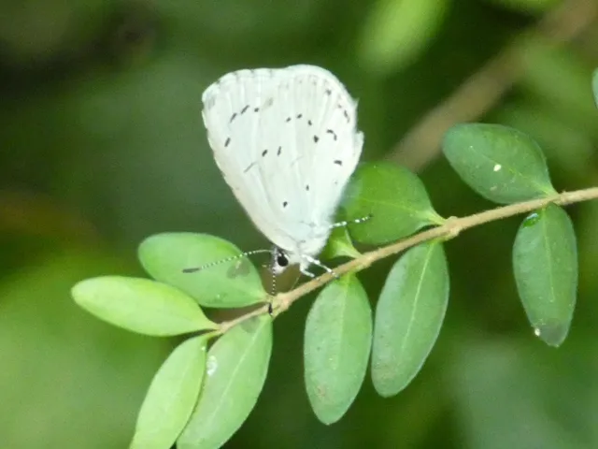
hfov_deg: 3.2
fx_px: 10745
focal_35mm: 622
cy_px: 224
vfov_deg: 2.4
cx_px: 299
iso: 1600
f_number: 5.6
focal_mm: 111.5
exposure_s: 1/40
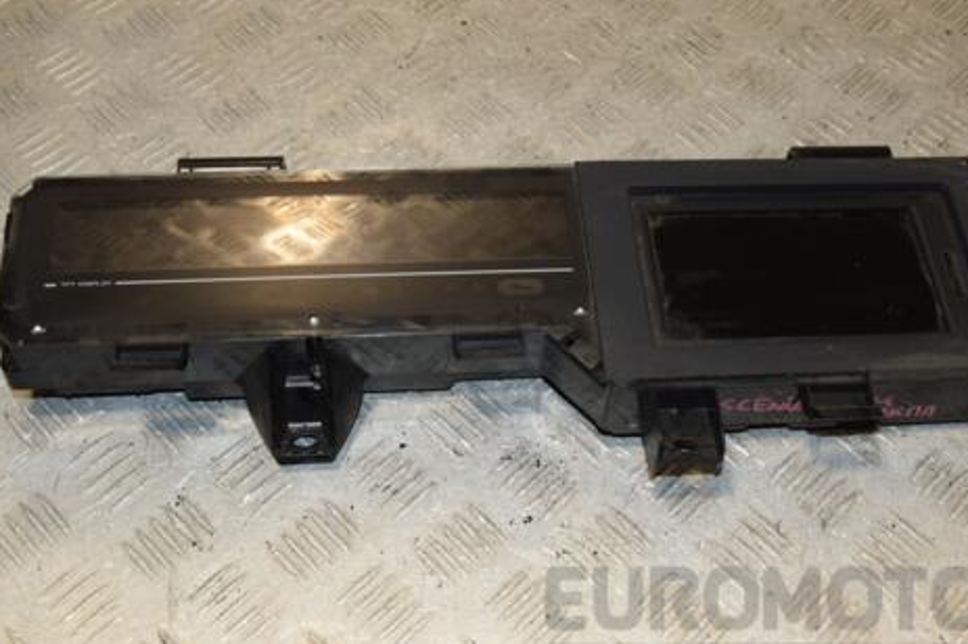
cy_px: 320
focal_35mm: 49
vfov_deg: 27.7
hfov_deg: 40.6
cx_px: 506
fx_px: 1307
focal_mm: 25
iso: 800
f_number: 6.3
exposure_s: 1/200
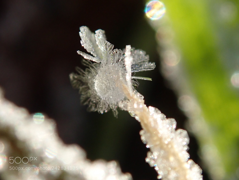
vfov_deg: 14.8
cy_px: 90
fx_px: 690
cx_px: 120
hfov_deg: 19.6
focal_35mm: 100
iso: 500
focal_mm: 18
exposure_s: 1/400
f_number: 6.3
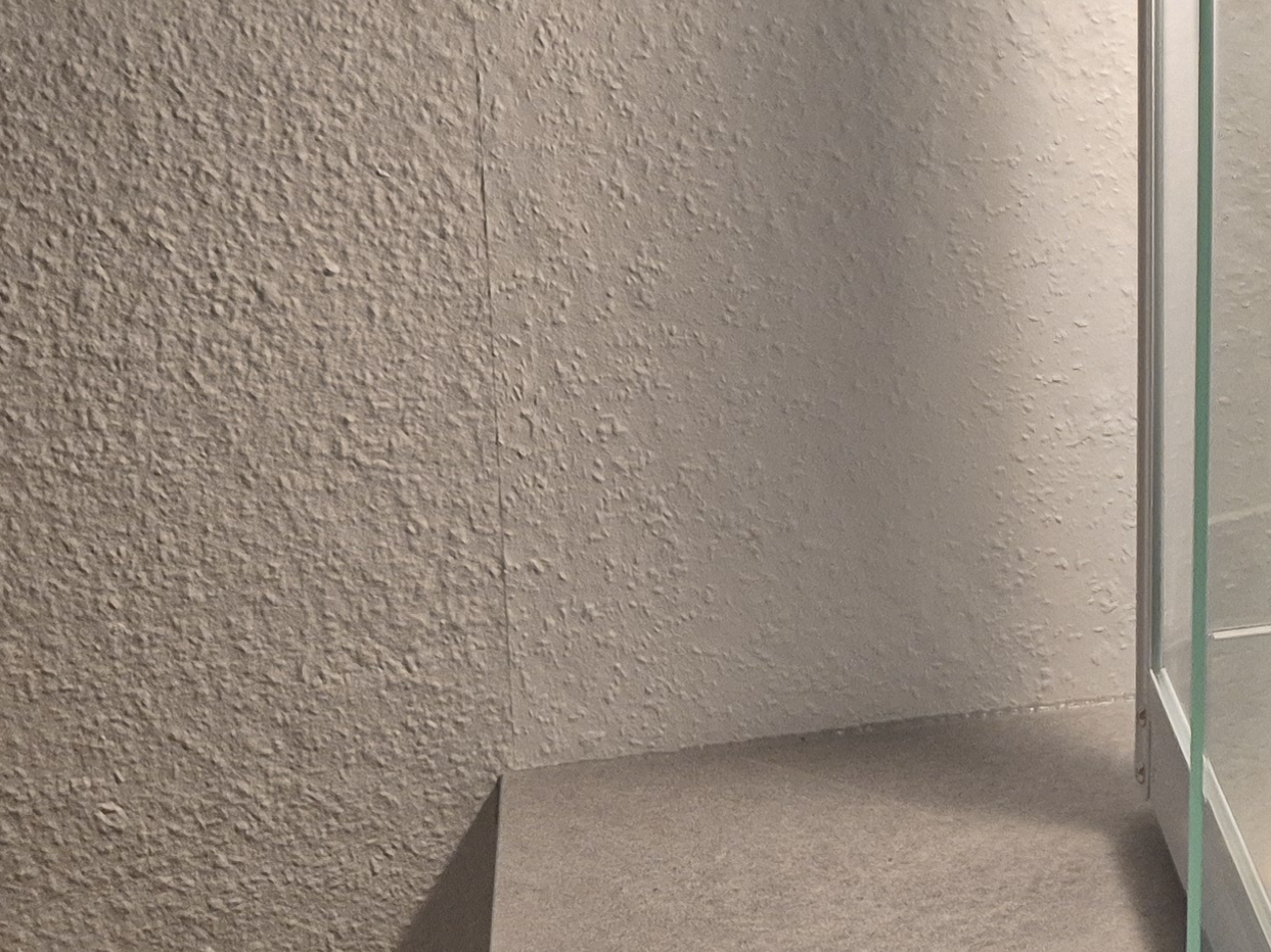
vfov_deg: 19.5
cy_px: 94
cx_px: 1759
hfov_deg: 22.7
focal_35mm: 74
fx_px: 2717
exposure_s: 1/100
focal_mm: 5.4
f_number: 1.8
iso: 125
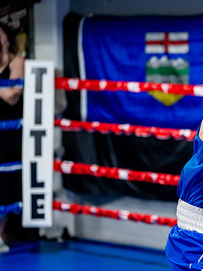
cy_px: 155
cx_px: 236
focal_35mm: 131
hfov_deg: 11.1
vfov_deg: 15.0
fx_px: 1024
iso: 4000
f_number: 2
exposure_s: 1/1000
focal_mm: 77
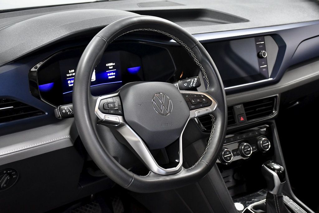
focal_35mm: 51
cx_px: 160
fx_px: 452
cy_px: 106
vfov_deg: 26.5
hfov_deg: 38.9
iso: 2500
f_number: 4.5
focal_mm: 34
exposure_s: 1/125
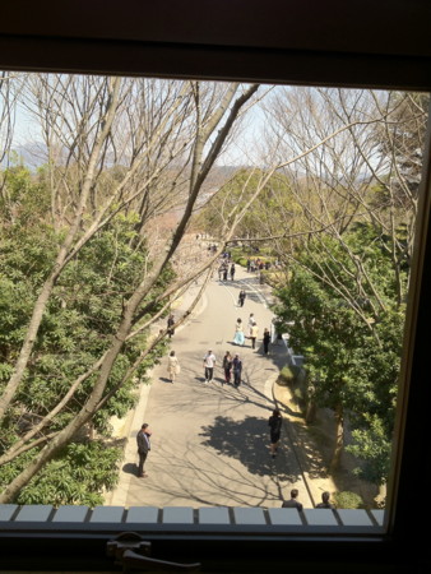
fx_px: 580
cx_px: 216
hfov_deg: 40.7
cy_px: 287
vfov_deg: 52.6
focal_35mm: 35
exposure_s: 1/370
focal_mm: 4.28
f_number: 2.4
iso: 64
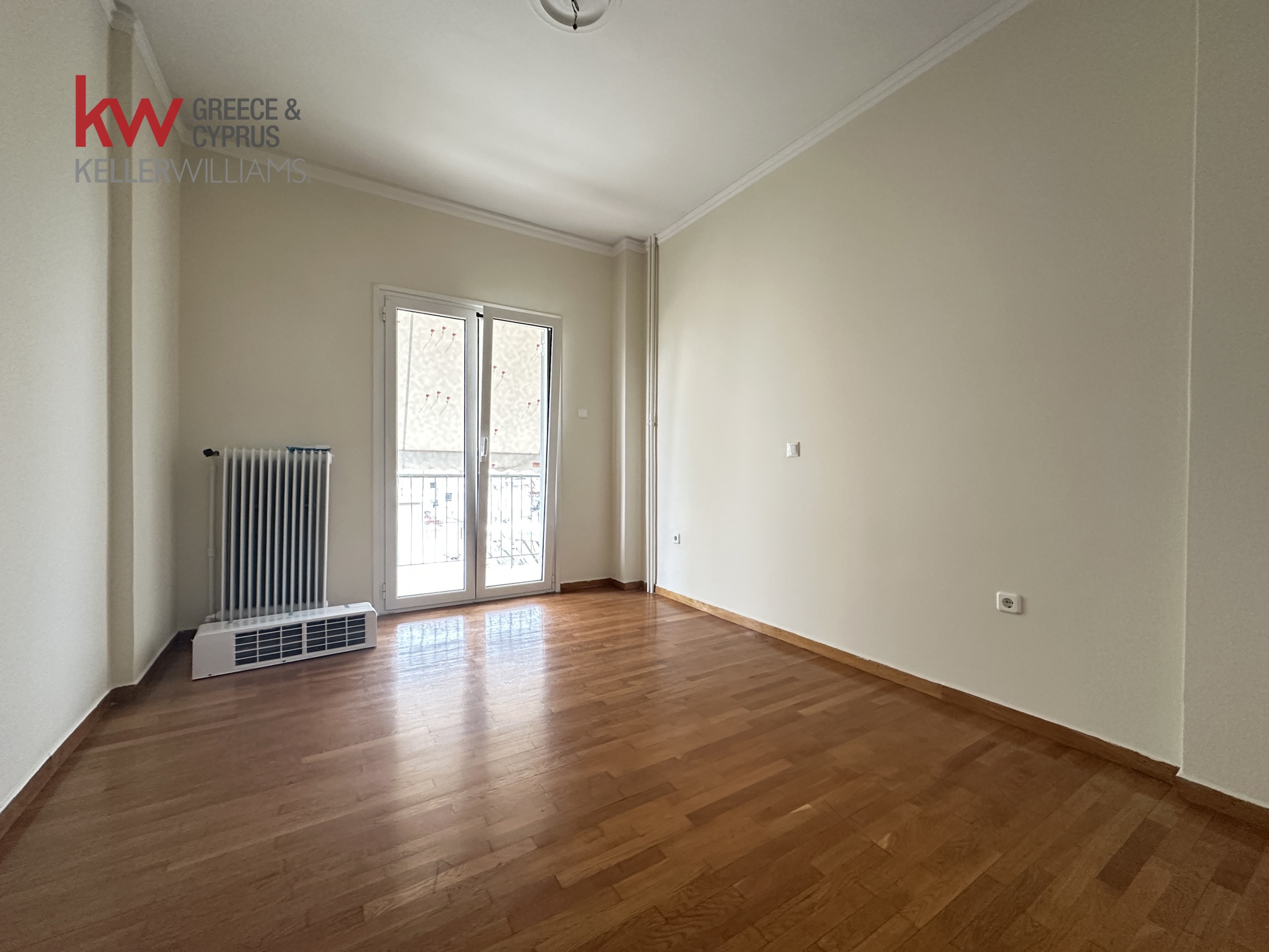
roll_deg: -0.1
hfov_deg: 102.1
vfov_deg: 85.7
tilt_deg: -0.9
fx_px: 513
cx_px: 634
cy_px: 476
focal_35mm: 14
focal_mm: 2.22
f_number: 2.2
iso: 500
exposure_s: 1/60
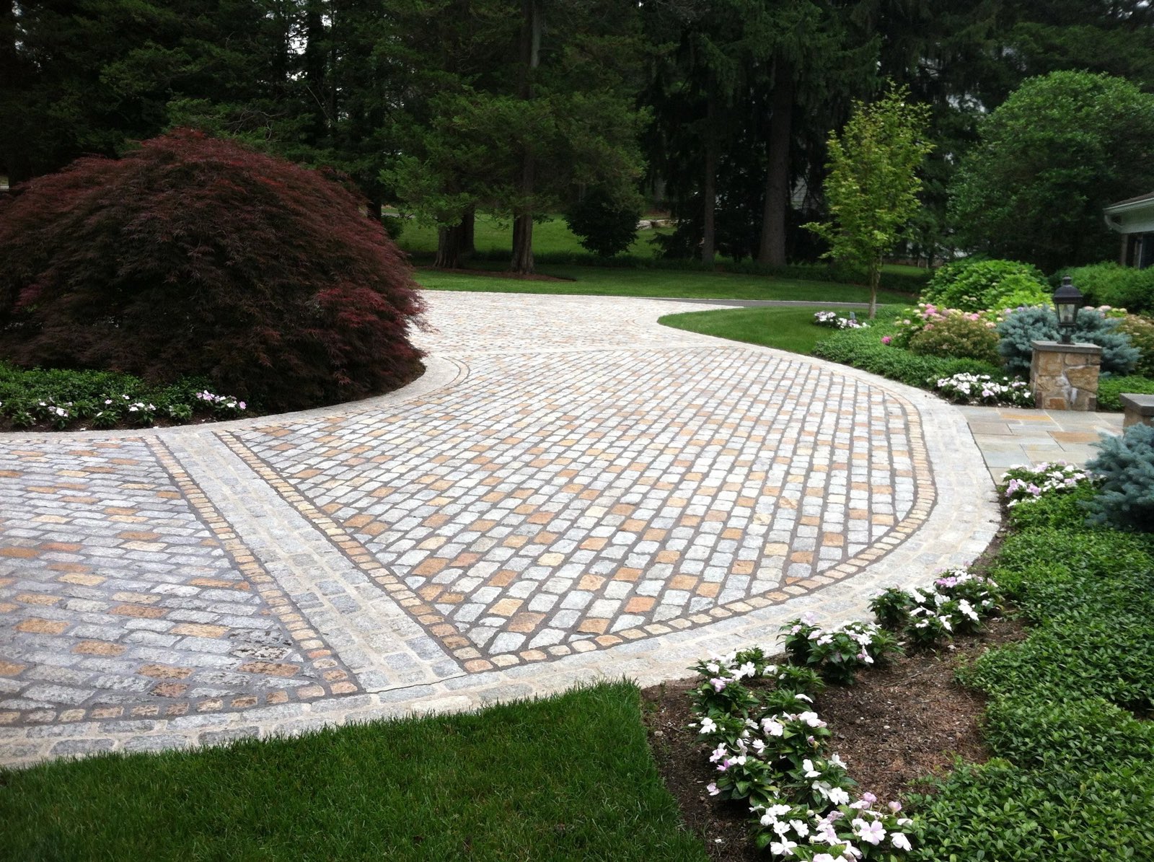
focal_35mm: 35
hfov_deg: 52.7
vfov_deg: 40.6
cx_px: 577
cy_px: 431
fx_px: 1165
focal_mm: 3.85
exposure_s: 1/462
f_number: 2.8
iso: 80
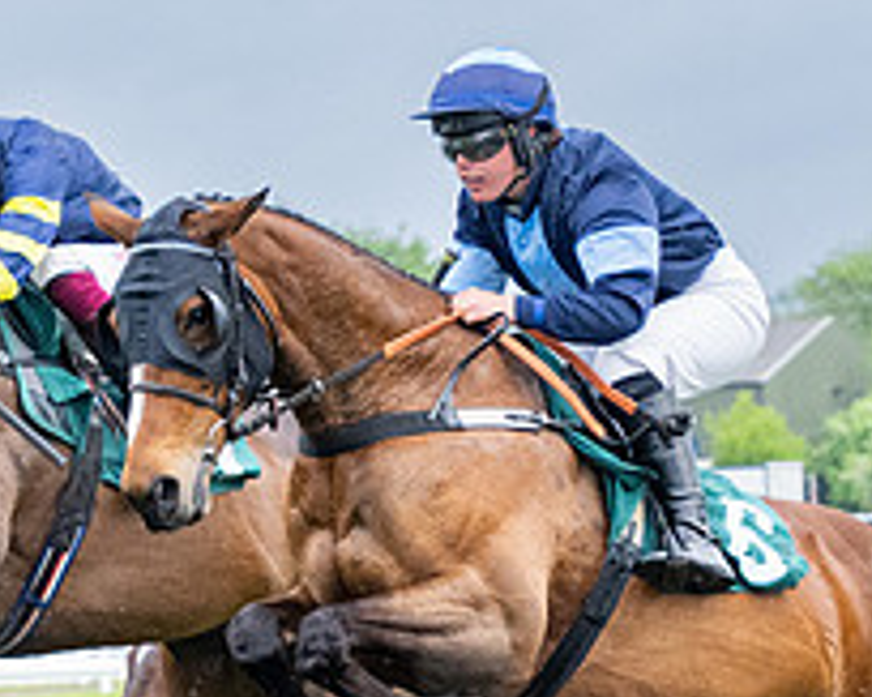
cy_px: 667
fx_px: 7610
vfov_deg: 5.2
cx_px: 836
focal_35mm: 295
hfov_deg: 6.5
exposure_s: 1/1000
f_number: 5
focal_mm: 70
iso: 2000
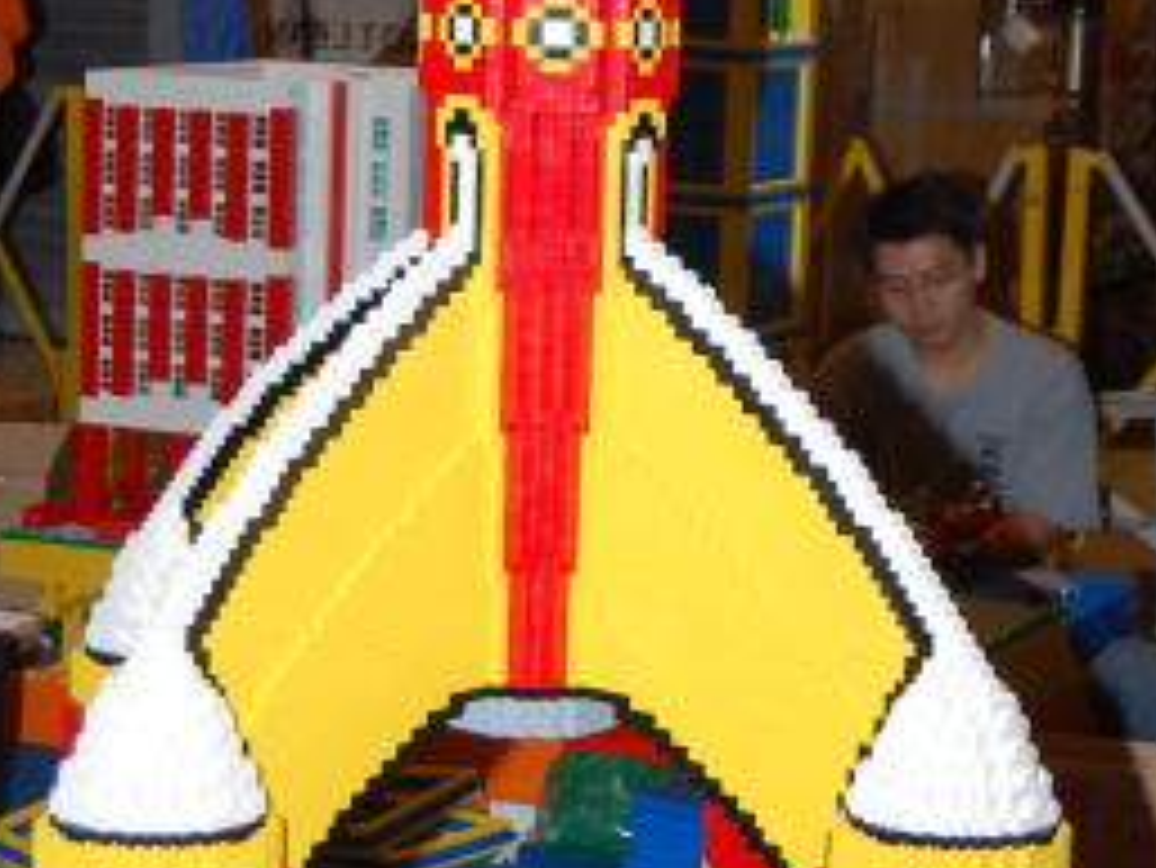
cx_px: 565
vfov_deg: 13.3
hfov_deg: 17.7
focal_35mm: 111
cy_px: 265
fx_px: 3715
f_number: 4.5
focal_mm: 31
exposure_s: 1/60
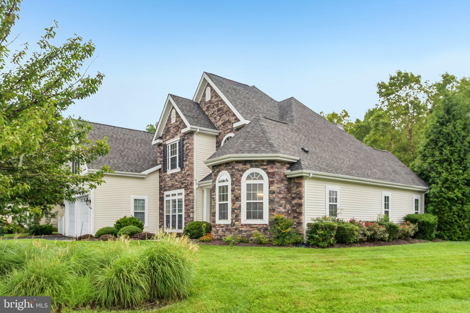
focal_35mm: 25
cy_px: 156
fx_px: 326
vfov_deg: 51.3
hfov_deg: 71.5
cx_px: 235
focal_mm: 25
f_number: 8
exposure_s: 1/500
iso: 400
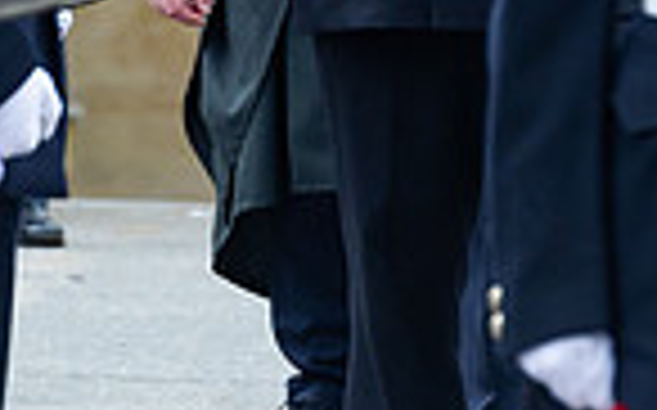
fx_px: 18267
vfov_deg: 1.3
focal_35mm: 1021
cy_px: -291
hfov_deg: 2.1
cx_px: 669
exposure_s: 1/250
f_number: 6.3
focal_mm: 200
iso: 800
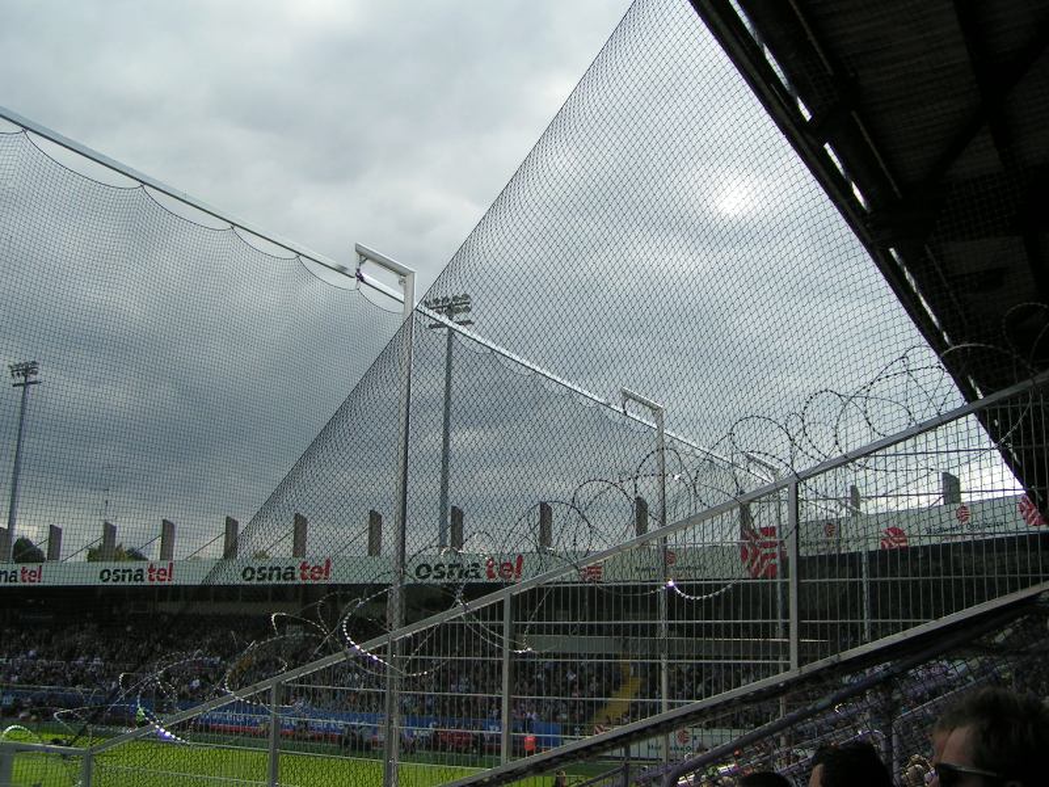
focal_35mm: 38
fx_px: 1152
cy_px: 394
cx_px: 524
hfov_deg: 49.0
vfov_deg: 37.7
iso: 50
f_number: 3.2
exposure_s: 1/1000
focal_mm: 5.8
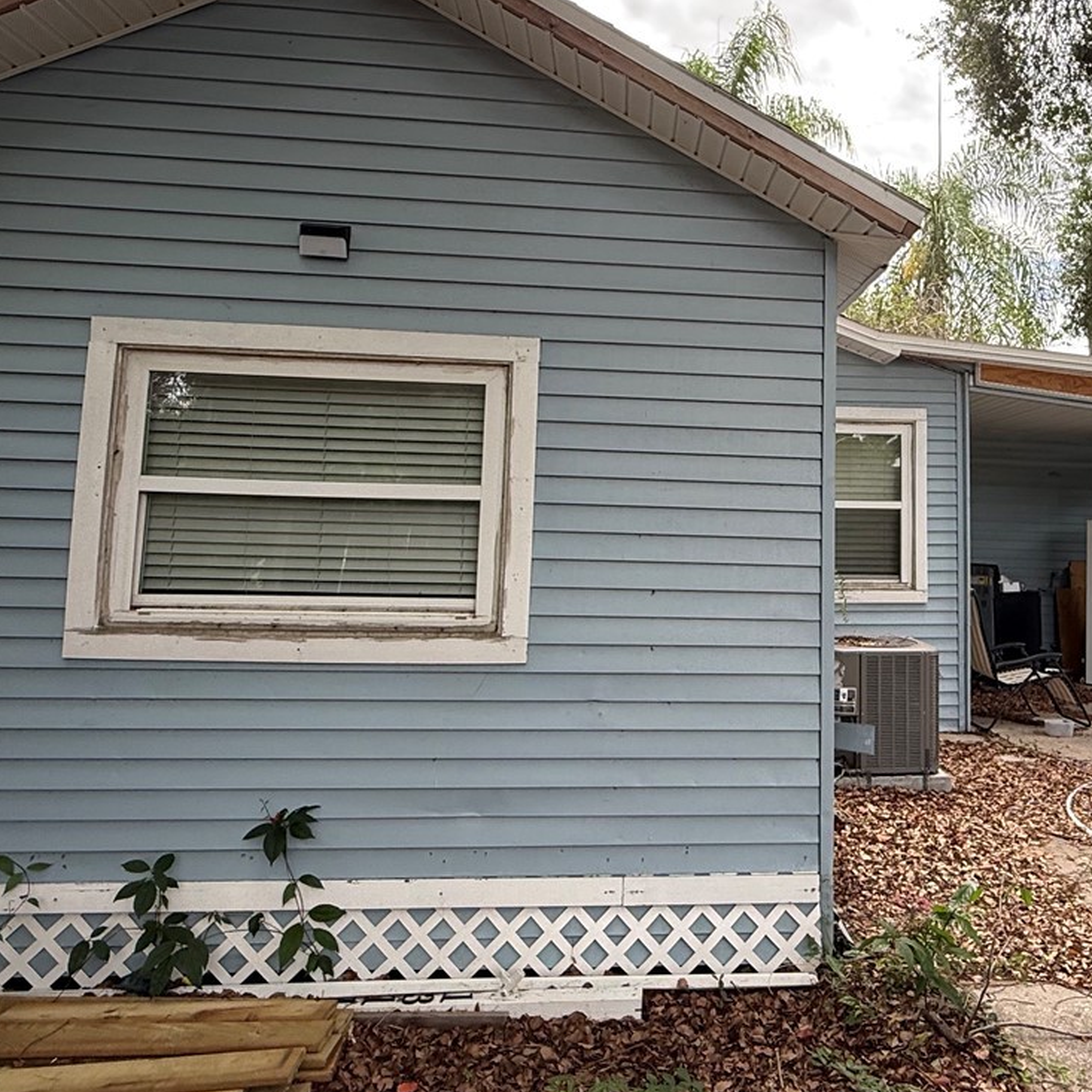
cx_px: 728
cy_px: 435
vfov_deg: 58.6
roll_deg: -0.1
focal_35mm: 27
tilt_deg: +5.3
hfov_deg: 57.8
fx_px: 964
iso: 64
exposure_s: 1/285
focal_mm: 2.22
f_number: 2.2
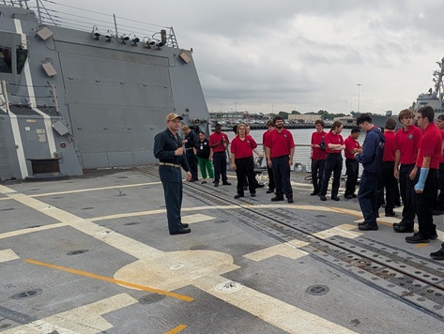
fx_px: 334
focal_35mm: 26
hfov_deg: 62.3
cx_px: 346
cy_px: 198
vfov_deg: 52.8
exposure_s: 1/2342
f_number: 1.7
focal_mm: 2.02
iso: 53
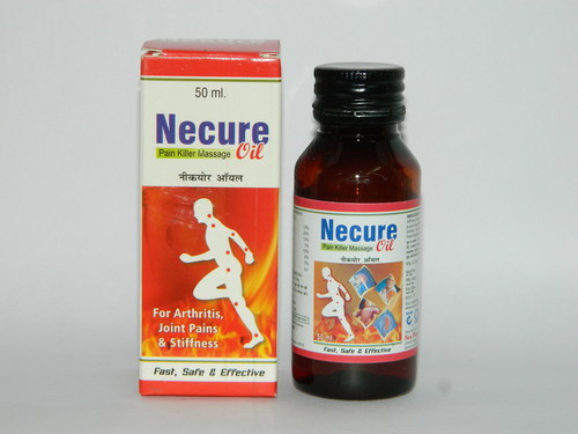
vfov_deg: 11.5
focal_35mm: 129
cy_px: 217
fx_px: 2154
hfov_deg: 15.3
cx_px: 289
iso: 200
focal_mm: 23.2
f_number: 4.7
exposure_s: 1/60
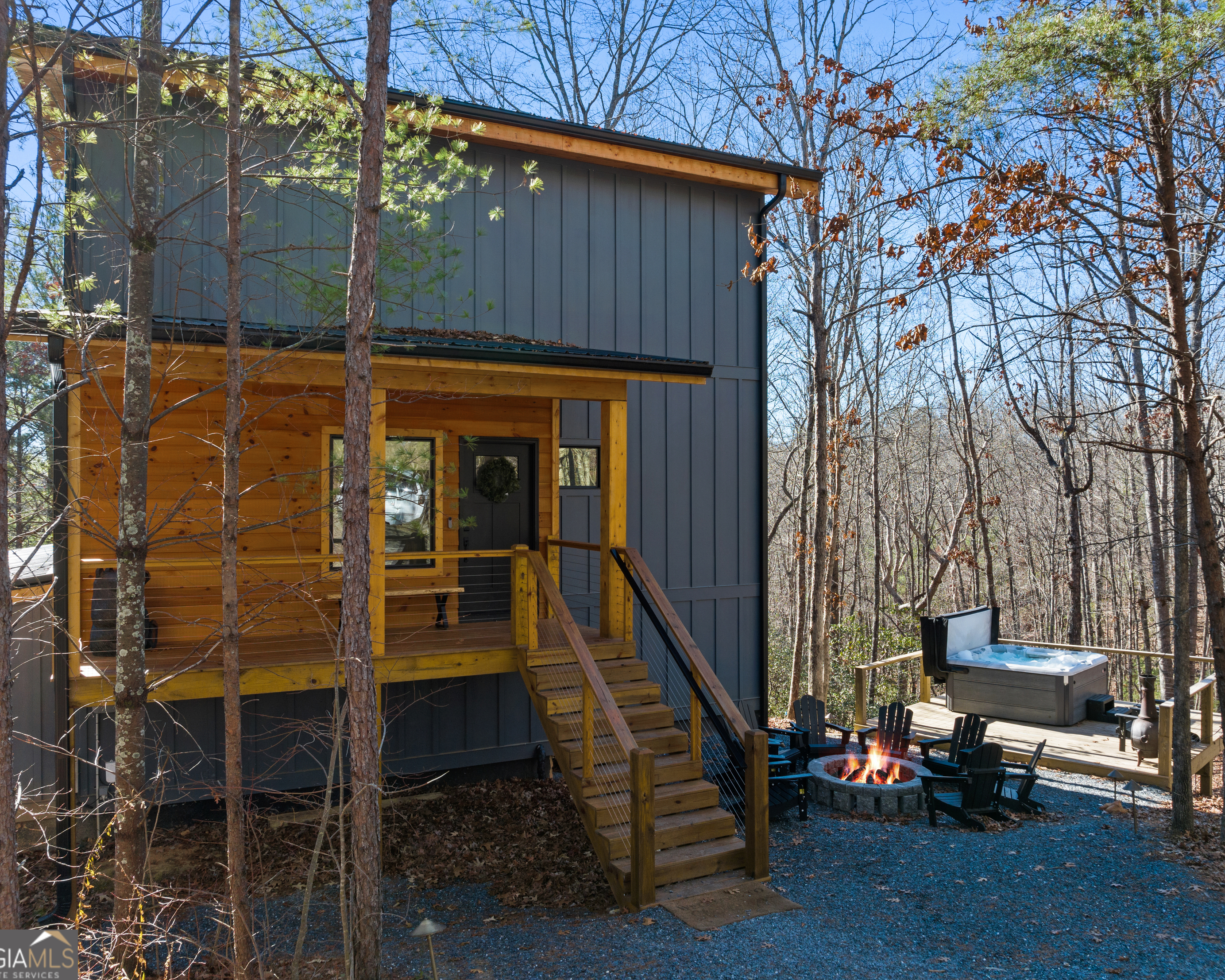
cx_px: 605
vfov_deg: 54.9
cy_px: 471
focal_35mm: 26
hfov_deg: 66.0
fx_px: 943
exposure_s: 1/120
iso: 100
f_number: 5.6
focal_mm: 12.3
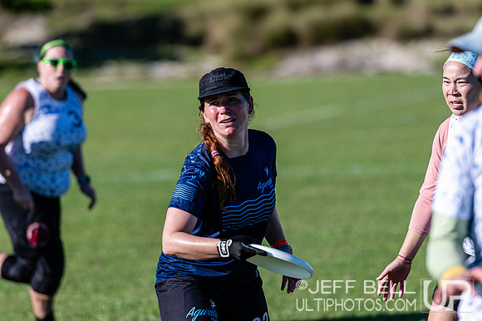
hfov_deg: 6.9
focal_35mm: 300
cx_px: 241
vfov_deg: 4.6
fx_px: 4014
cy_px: 160
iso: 100
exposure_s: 1/1250
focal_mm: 200
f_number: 3.2
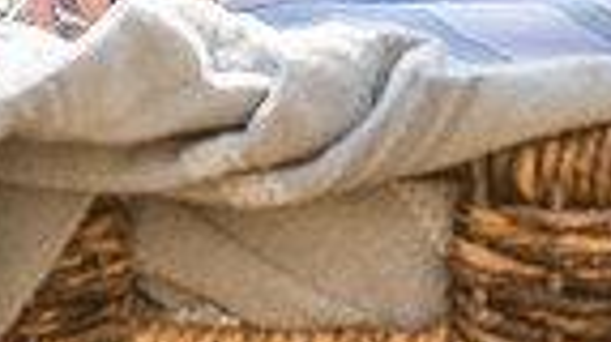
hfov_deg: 4.9
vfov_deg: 2.8
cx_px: 378
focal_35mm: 437
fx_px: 7071
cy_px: -74
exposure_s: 1/200
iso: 160
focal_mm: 85
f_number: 3.2
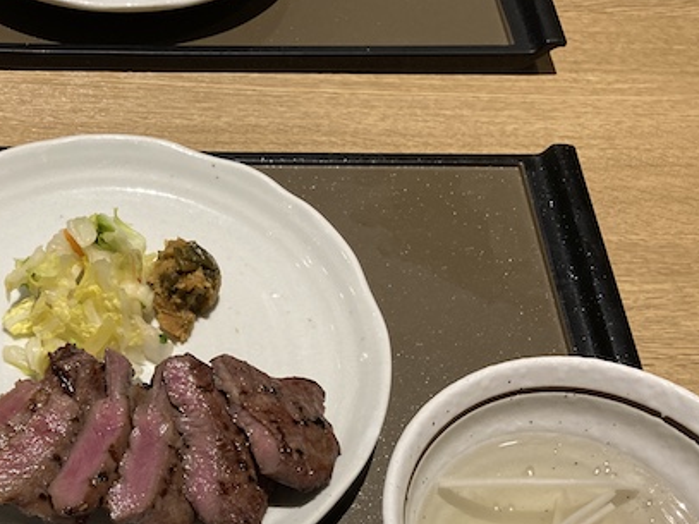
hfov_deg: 33.8
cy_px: 442
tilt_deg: -58.9
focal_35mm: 55
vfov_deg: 25.9
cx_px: 125
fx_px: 1110
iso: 80
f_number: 1.8
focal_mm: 3.99
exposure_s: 1/50
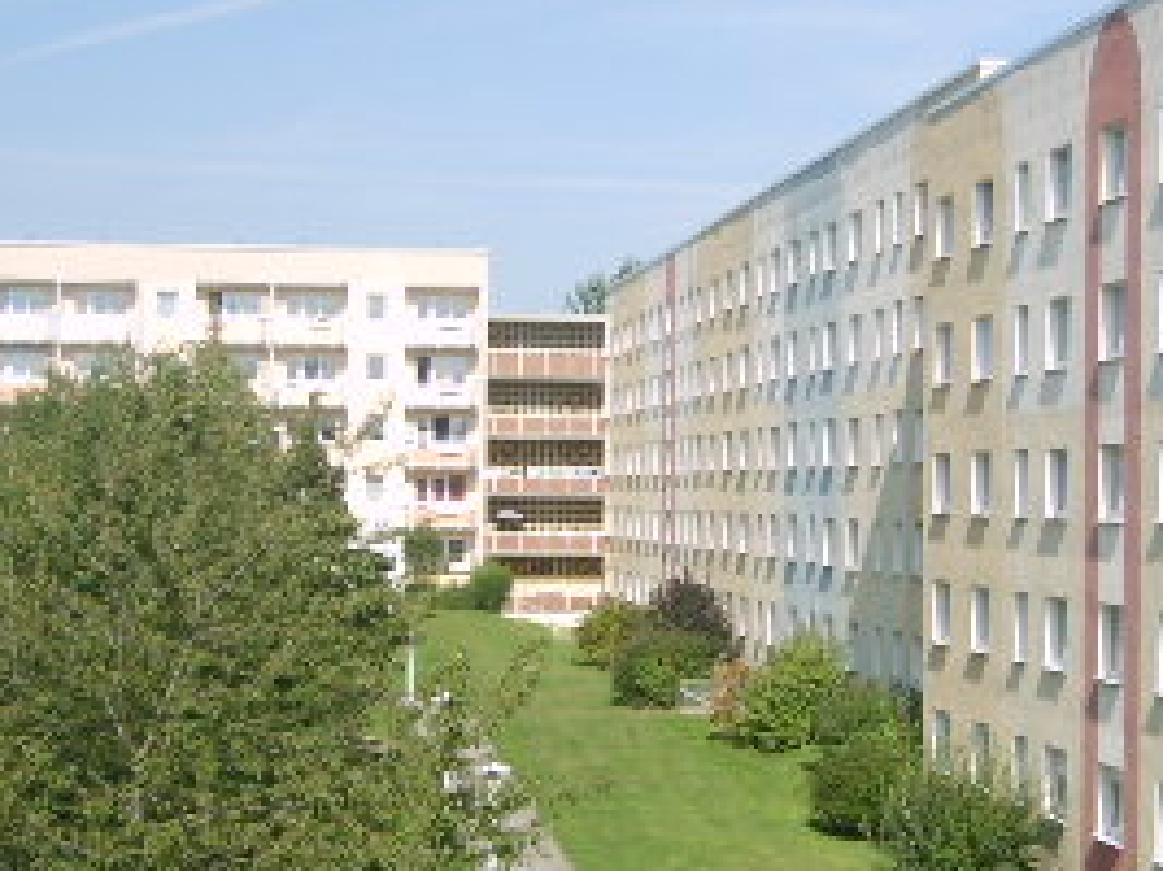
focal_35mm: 84
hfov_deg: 22.8
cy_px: 462
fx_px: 2821
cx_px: 1028
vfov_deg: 17.6
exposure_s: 1/750
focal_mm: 5.8
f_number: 7.1
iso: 50
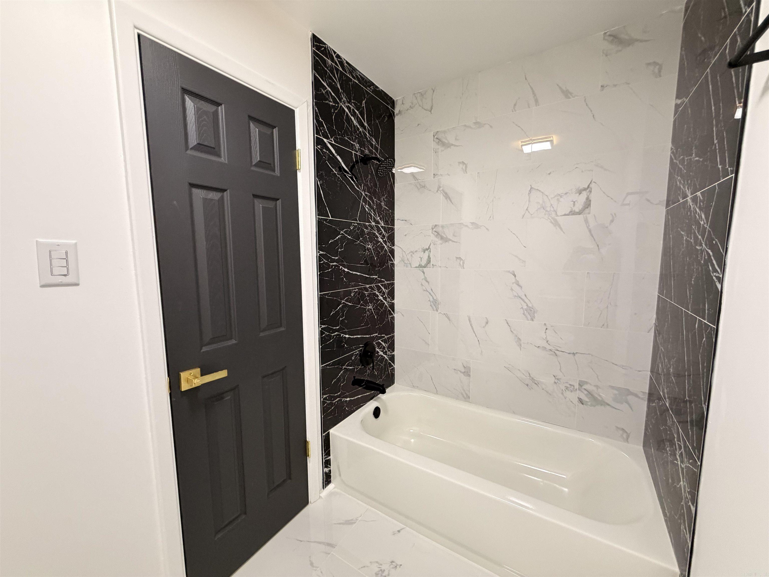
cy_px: 288
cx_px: 384
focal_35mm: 14
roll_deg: +0.7
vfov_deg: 85.7
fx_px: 311
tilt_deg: -7.0
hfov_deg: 102.1
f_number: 2.2
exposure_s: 1/60
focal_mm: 2.22
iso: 320
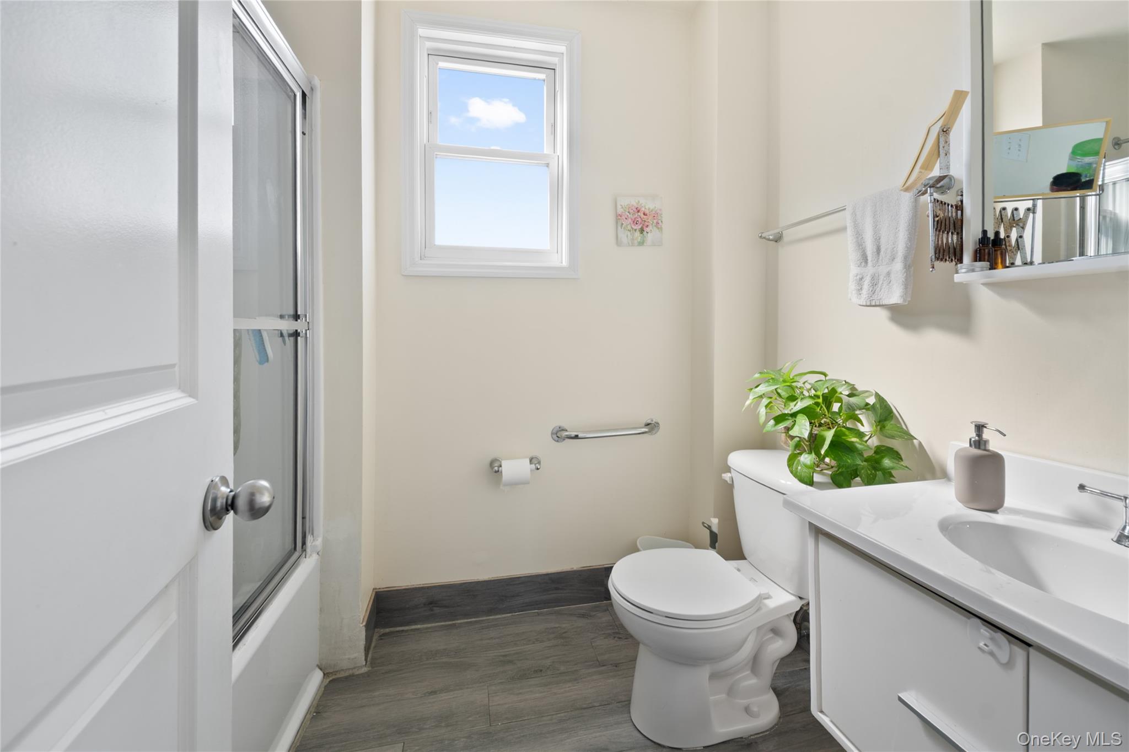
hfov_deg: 112.6
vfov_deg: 90.0
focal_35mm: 12
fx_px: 376
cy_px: 376
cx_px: 564
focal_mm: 8
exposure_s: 1/3
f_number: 8
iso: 100
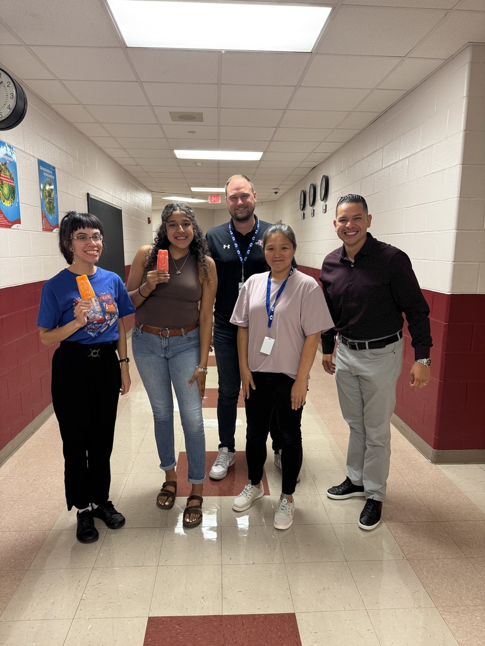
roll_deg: -0.5
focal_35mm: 24
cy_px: 323
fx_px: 448
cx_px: 242
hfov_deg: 56.8
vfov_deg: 71.6
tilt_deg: -9.3
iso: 200
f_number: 1.78
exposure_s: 1/60
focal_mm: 6.76
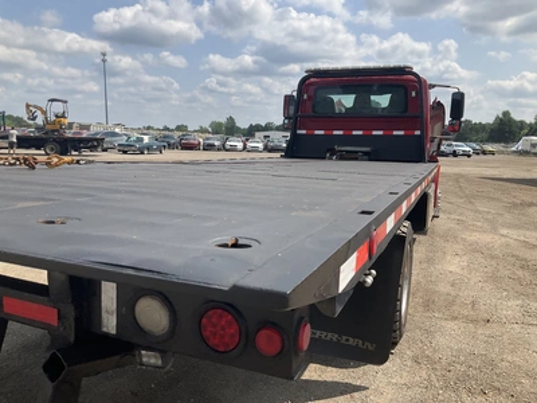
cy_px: 202
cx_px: 268
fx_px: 450
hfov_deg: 61.7
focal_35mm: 29
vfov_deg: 48.2
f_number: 1.8
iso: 25
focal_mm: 3
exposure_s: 1/1848
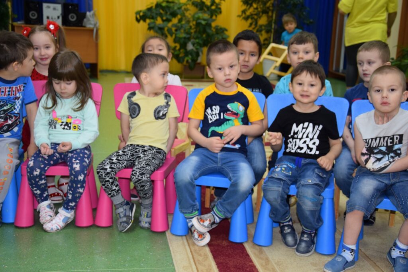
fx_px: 578
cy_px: 136
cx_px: 204
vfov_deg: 26.5
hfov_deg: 38.9
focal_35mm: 51
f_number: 5
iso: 800
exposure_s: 1/100
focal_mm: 34
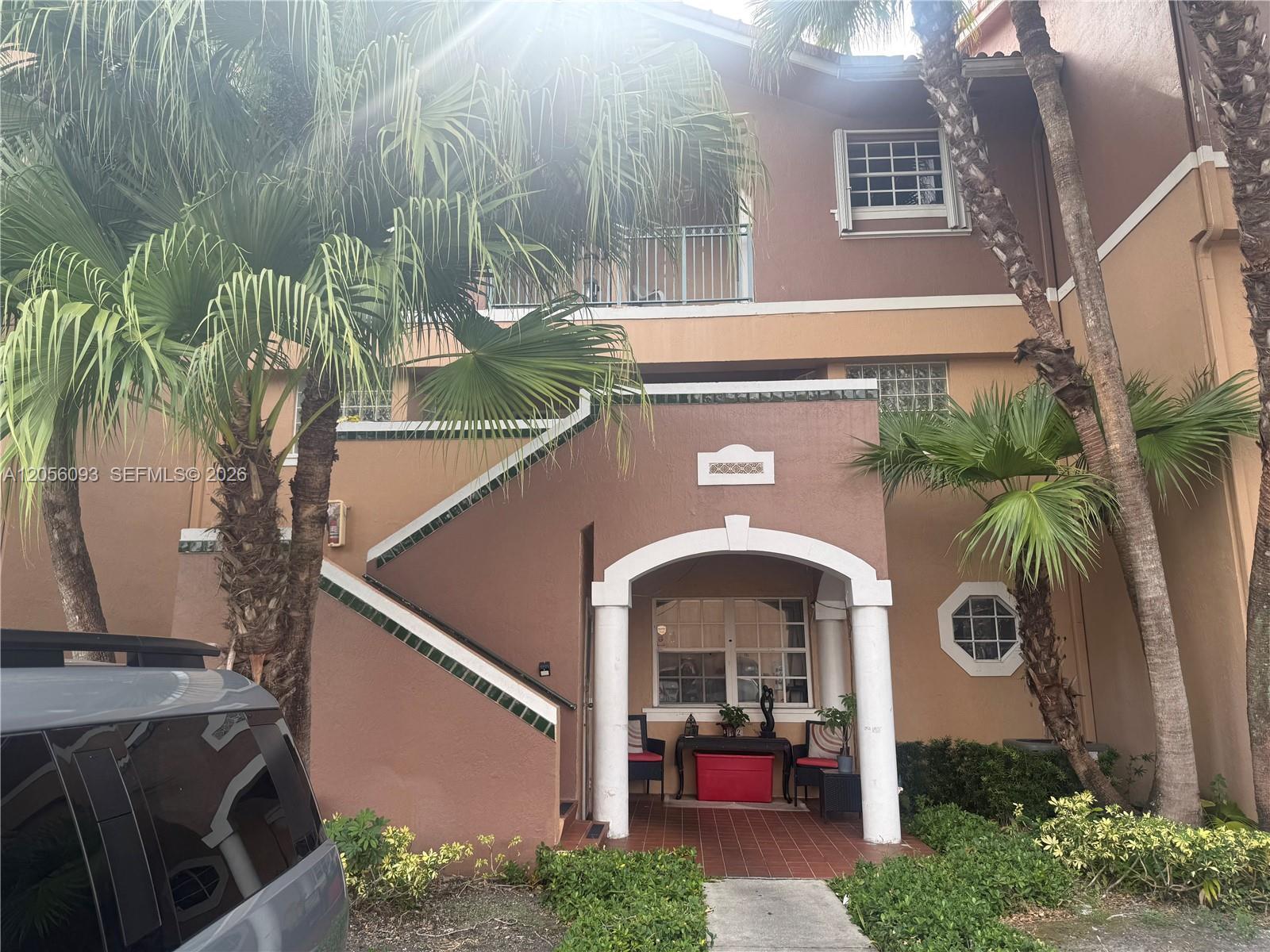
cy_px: 476
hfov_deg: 71.6
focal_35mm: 24
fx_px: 881
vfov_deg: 56.8
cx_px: 635
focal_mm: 6.76
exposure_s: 1/788
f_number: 1.78
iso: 80
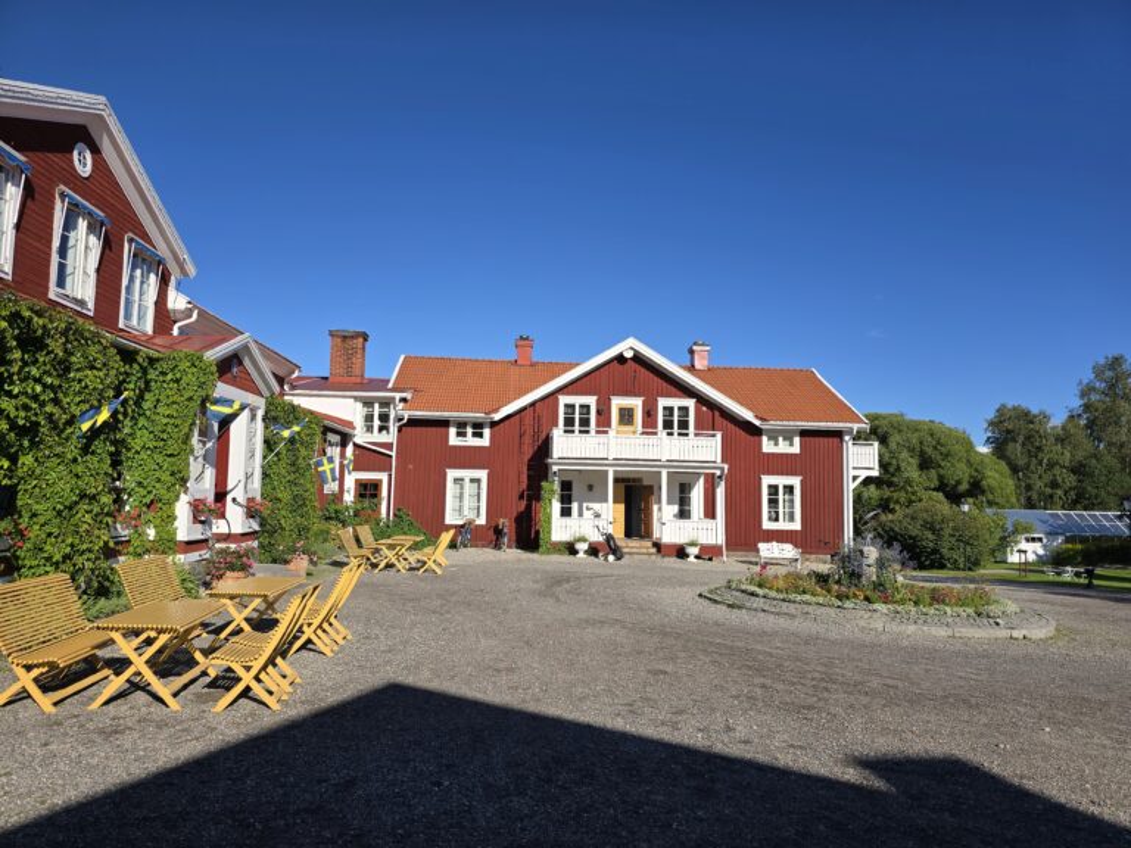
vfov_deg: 58.9
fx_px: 751
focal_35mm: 23
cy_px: 424
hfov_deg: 73.9
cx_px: 566
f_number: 1.7
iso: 12
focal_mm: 6.3
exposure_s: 1/1076
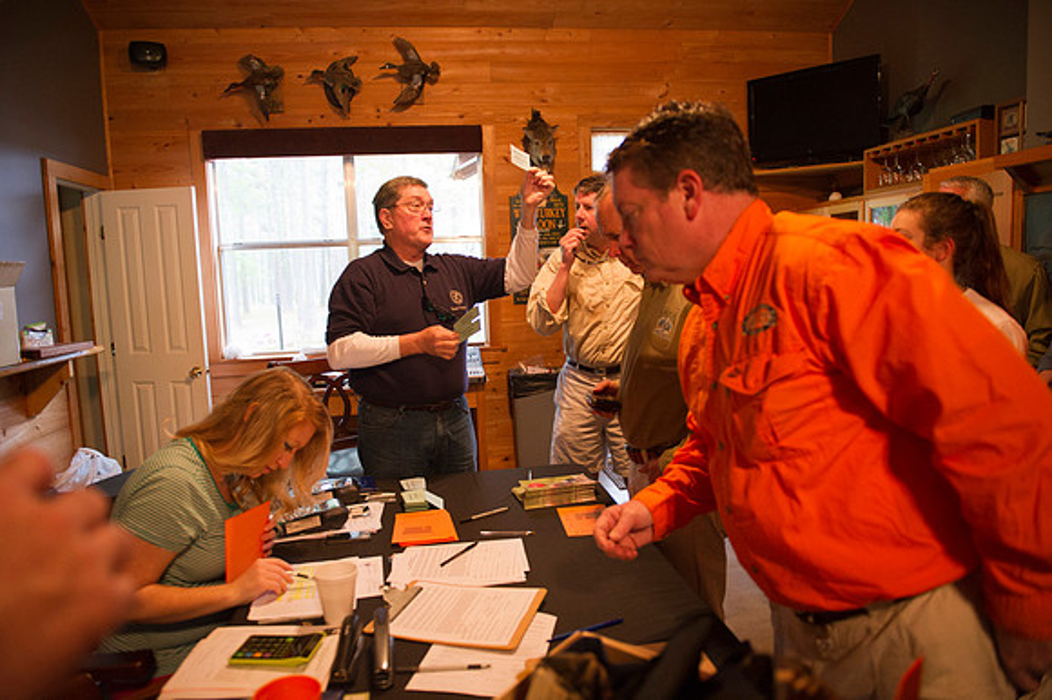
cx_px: 526
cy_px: 350
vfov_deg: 53.1
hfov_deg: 73.8
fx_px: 701
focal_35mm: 24
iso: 3200
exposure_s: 1/100
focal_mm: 24
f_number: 2.8
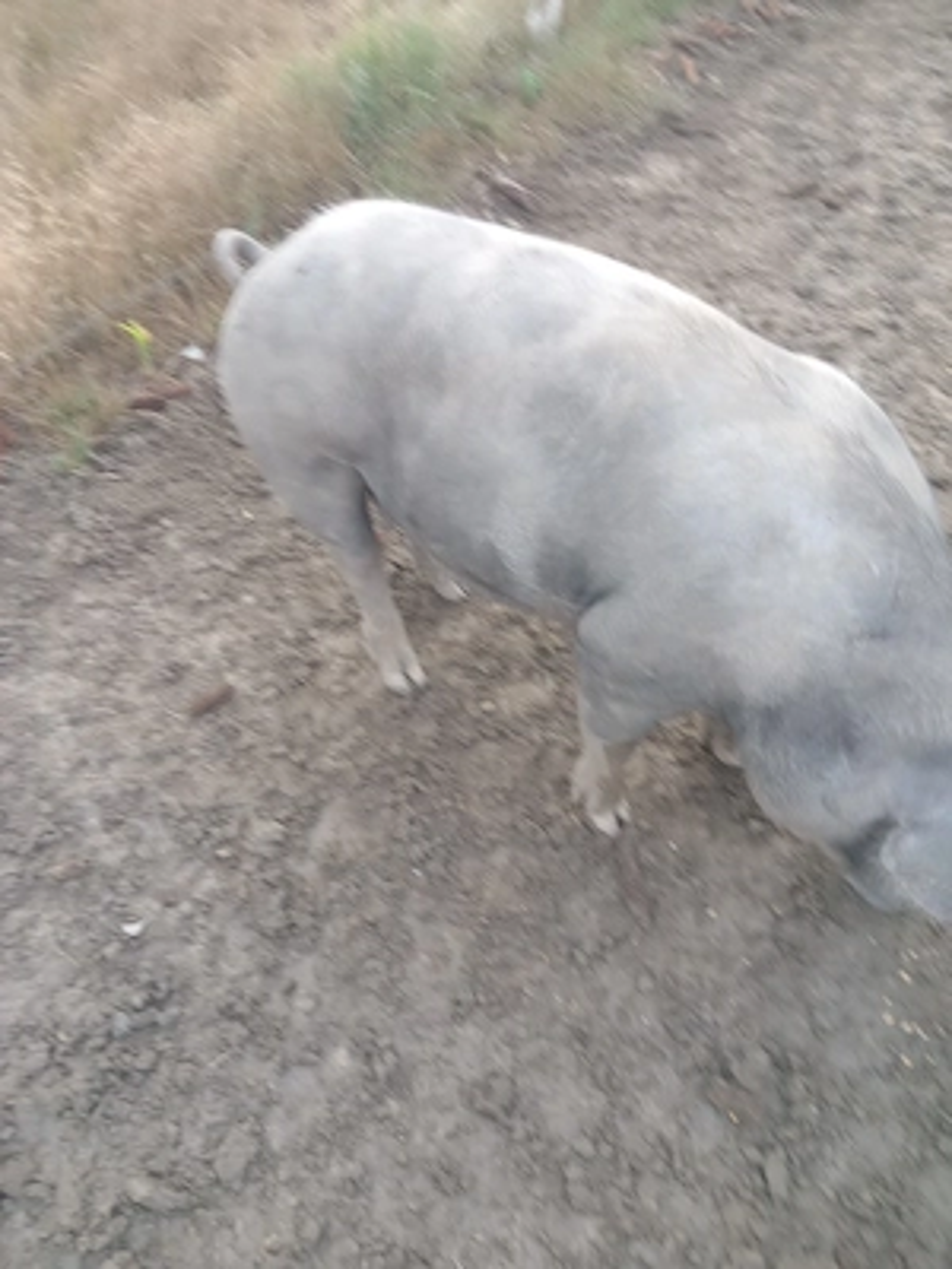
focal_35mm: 25
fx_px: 917
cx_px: 476
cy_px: 634
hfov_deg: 54.9
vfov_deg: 69.4
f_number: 1.8
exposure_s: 1/33.3
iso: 107
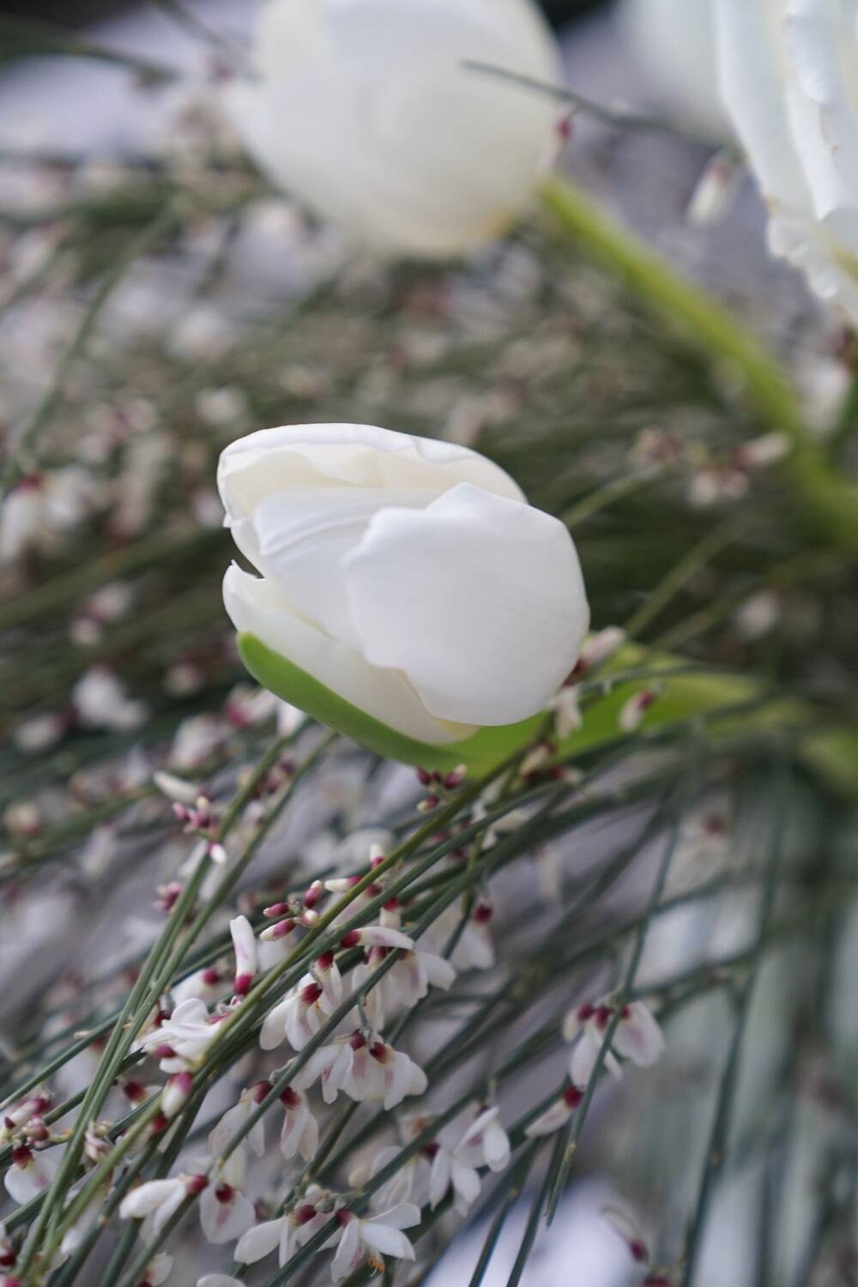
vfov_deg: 28.8
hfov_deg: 19.5
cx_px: 429
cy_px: 644
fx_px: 2502
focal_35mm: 70
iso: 1250
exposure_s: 1/80
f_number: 4
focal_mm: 70
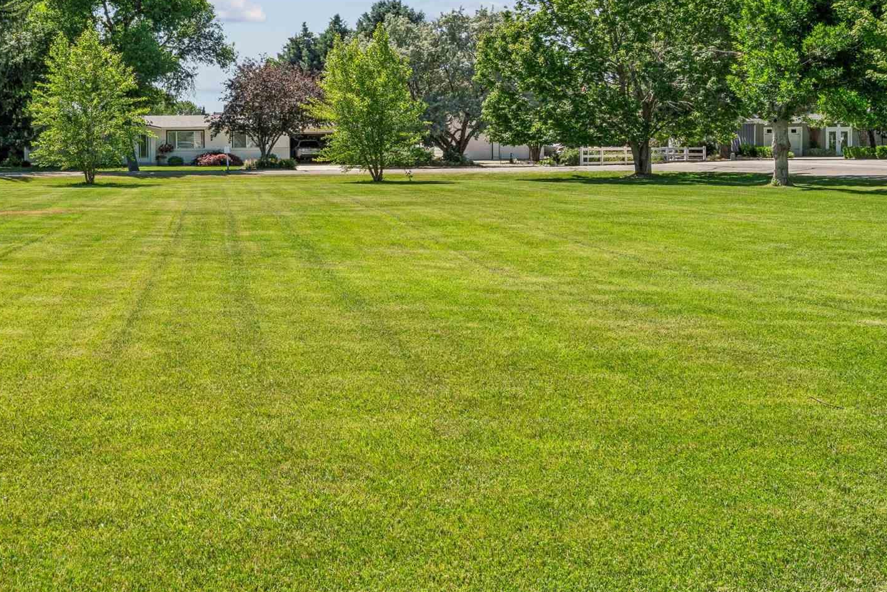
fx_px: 1060
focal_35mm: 43
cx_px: 201
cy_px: 151
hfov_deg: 43.7
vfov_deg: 30.7
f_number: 13
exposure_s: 1/320
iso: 400
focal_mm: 20
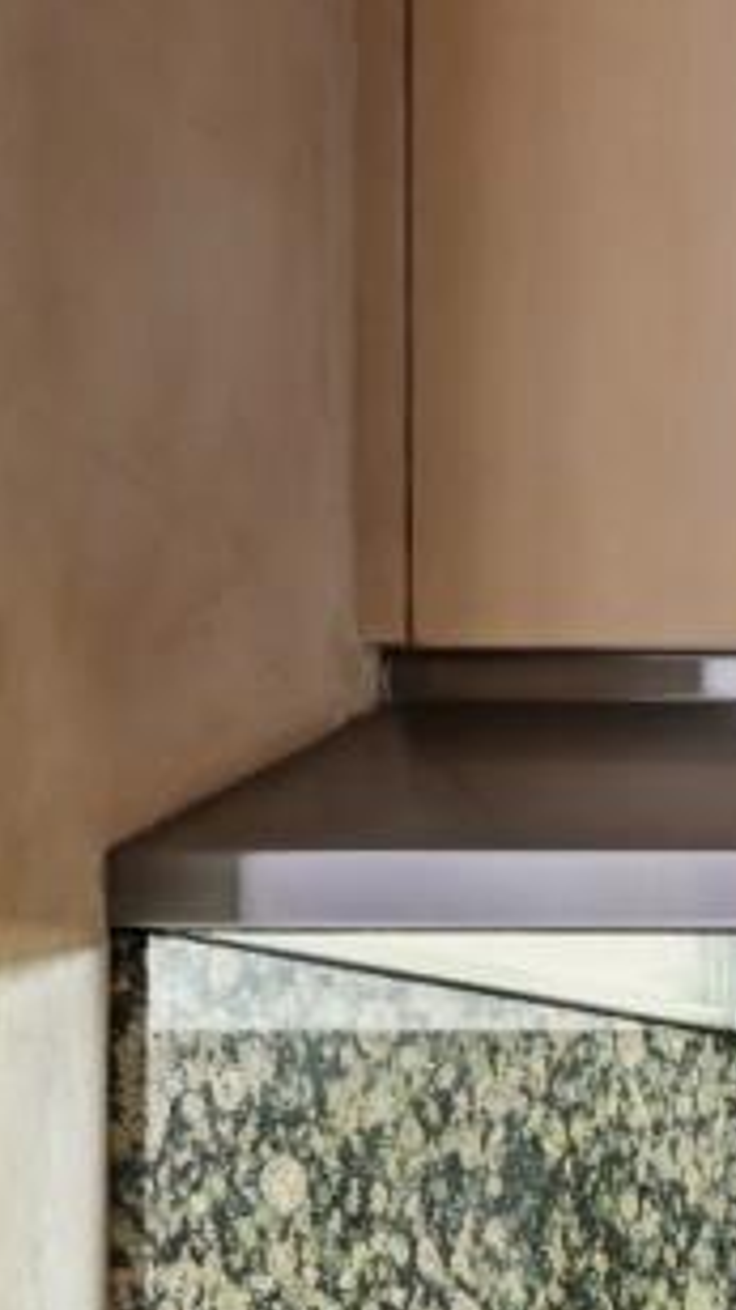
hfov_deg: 7.4
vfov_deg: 18.8
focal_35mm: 110
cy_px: 1421
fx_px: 3805
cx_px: 3038
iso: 1600
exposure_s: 1/30
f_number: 9
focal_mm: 21.5
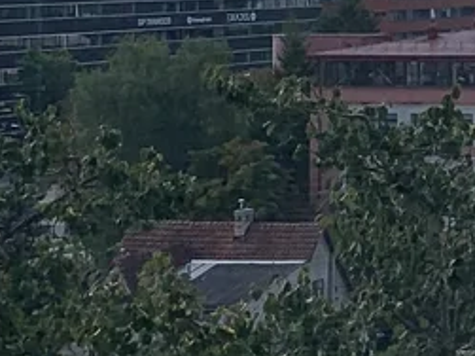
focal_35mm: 166
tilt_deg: +0.9
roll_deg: +1.0
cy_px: -74
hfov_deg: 10.1
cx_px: 1213
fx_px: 2277
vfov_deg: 8.8
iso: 25
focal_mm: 4.25
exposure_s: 1/2611
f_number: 1.8
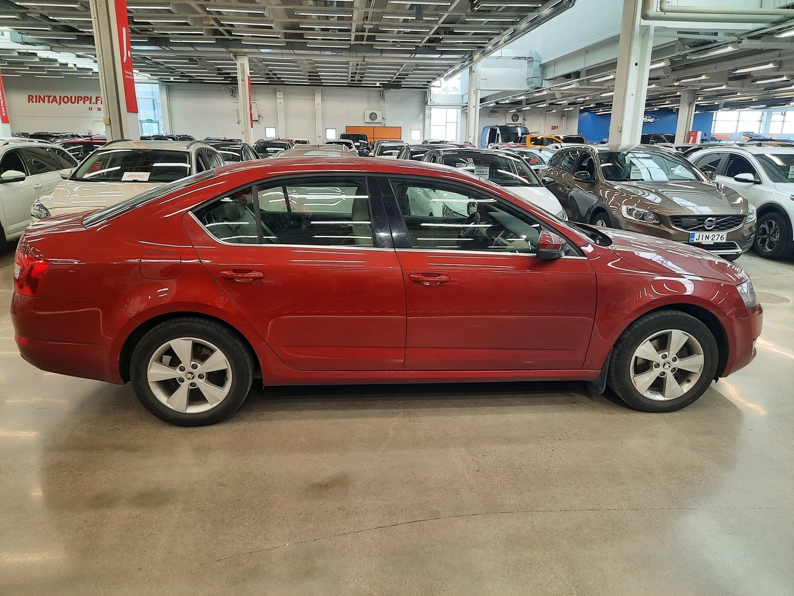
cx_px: 397
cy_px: 298
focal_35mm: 25
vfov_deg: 54.9
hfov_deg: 69.4
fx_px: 573
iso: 160
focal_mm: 4.6
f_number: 2
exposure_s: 1/50
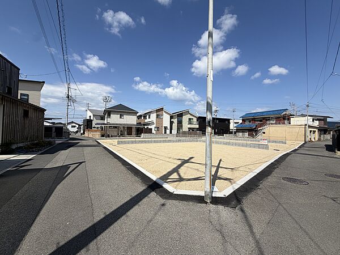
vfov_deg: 85.7
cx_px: 170
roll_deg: -1.1
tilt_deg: +2.1
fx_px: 138
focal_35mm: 14
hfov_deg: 102.1
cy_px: 128
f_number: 2.2
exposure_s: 1/1285
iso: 20
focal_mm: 2.22
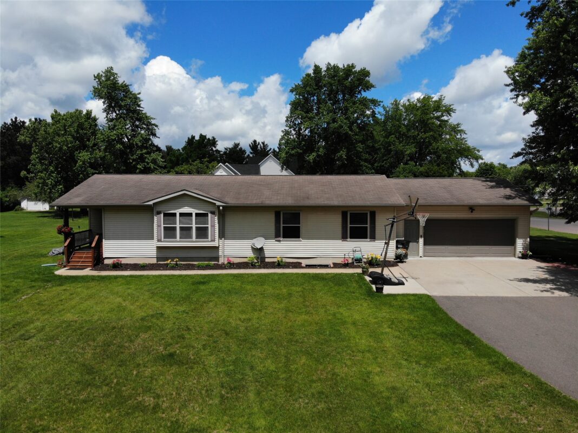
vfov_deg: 56.8
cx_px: 289
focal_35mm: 24
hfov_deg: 71.6
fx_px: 401
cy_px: 216
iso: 100
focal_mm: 4.5
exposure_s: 1/1760
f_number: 2.8
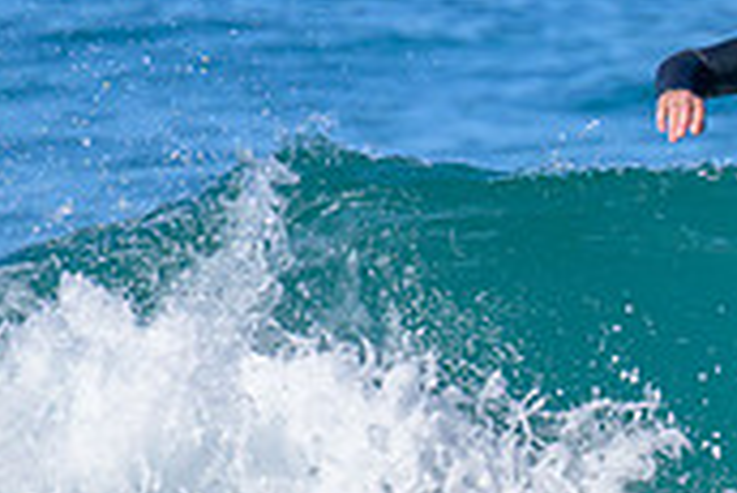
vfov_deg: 0.5
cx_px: 1131
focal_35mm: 2593
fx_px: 53128
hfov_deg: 0.8
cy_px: 317
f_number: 8
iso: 450
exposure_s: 1/1600
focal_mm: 560
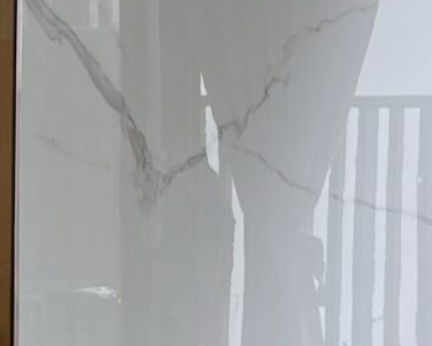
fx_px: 2377
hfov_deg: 10.2
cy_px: 86
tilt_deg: -0.8
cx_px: -142
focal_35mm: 186
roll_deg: -0.7
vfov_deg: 8.3
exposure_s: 1/211
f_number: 1.6
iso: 32
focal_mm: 5.1
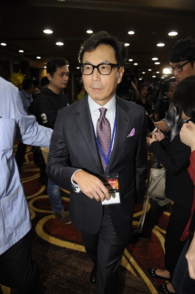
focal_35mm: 24
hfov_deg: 53.1
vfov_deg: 73.8
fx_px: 195
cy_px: 147
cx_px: 98
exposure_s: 1/100
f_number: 4
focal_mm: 24
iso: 1000
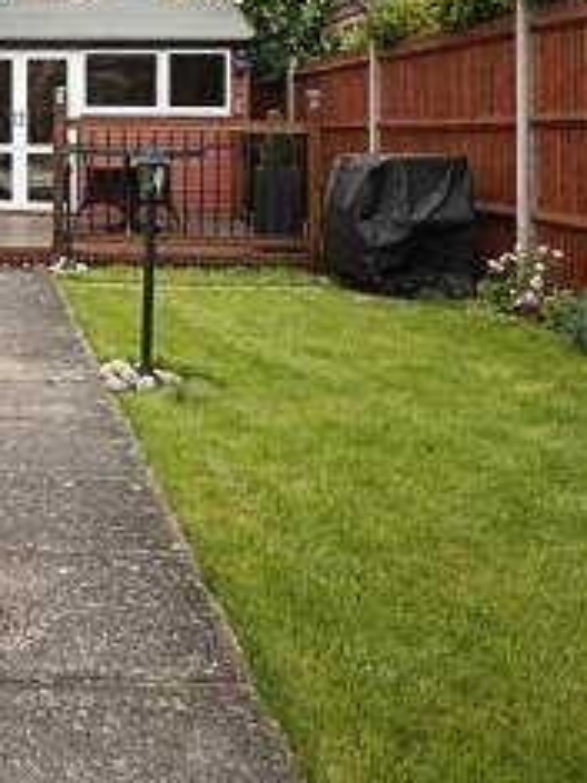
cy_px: 98
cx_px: -37
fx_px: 1004
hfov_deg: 29.8
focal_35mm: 44
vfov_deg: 39.9
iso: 100
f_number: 9
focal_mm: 11
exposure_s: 1/25
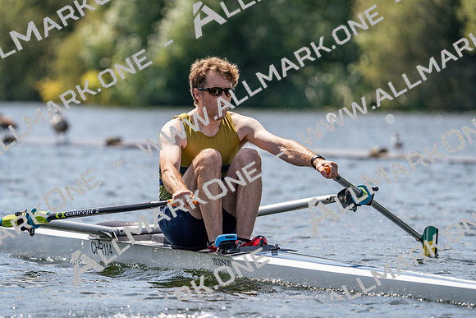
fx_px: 4748
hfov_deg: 5.7
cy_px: 159
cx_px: 238
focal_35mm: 359
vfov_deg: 3.8
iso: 320
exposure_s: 1/2000
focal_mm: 359
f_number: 6.3
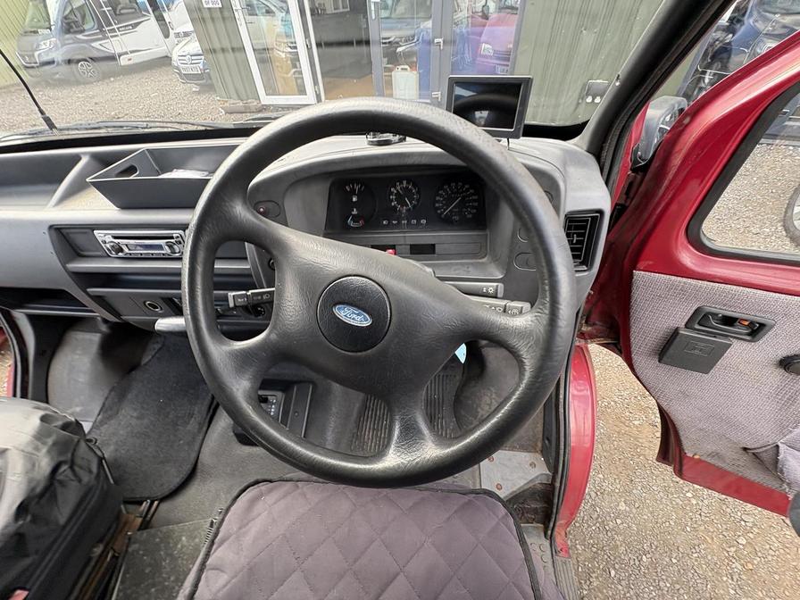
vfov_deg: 85.7
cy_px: 300
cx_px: 400
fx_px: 324
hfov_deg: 102.1
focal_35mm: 14
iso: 100
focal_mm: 2.22
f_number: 2.2
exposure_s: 1/99
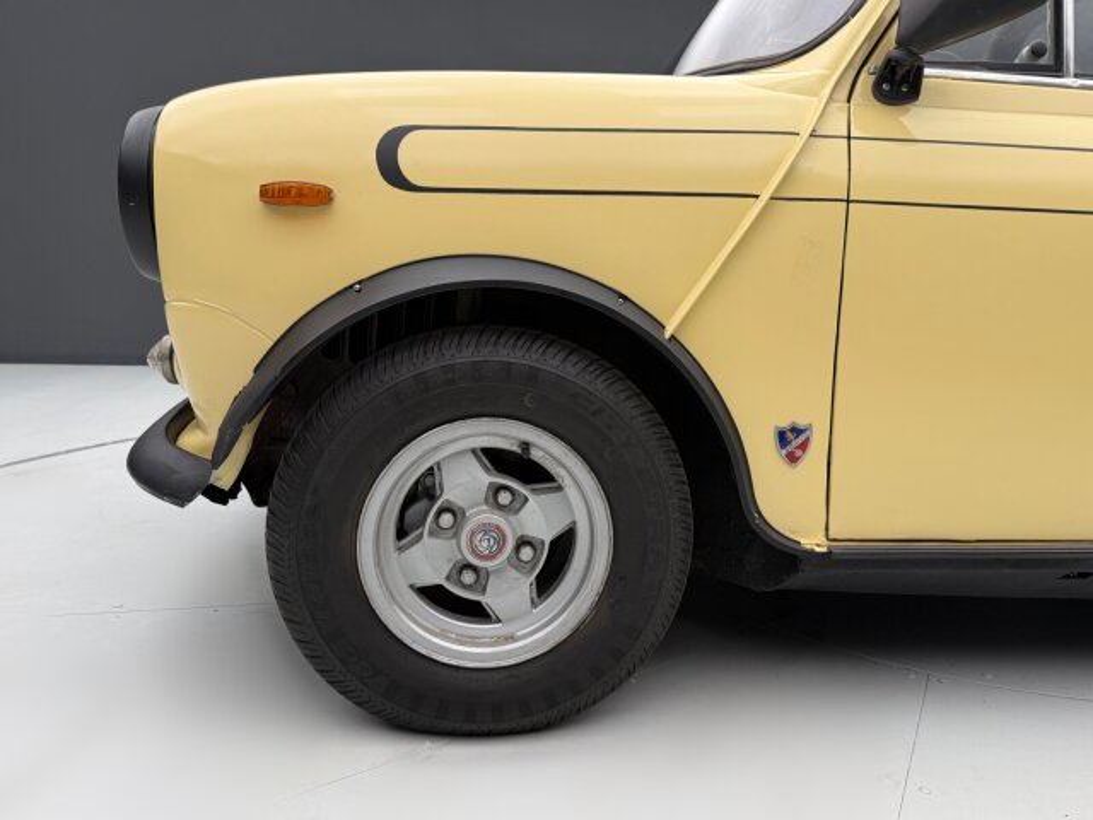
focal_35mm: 24
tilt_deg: -6.2
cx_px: 546
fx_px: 758
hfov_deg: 71.6
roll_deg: +0.5
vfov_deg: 56.8
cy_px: 410
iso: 125
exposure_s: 1/99
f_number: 1.78
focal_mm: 6.76
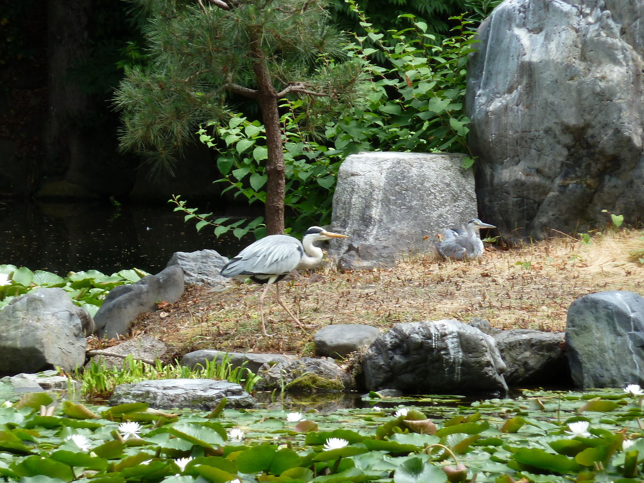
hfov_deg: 5.0
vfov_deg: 3.7
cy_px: 242
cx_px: 322
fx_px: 7423
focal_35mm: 399
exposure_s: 1/125
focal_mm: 49.2
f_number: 4.9
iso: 80
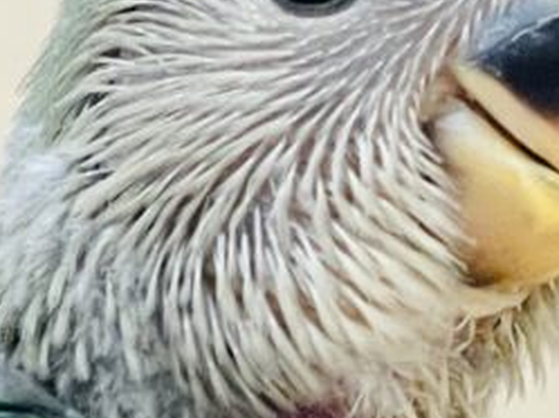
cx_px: -27
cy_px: 528
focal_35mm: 251
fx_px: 4047
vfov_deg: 5.9
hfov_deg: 7.9
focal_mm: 6
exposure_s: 1/99
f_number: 2
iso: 125
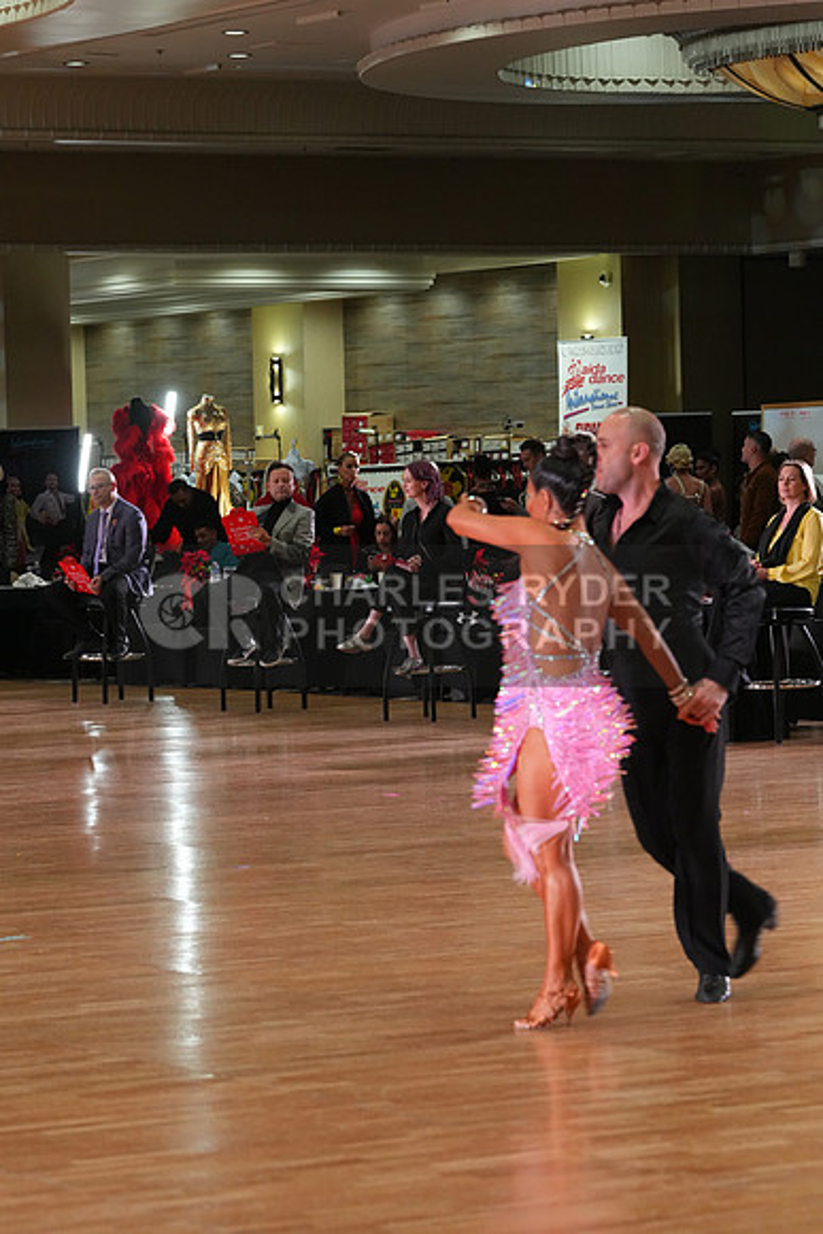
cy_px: 617
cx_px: 412
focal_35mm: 129
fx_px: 4421
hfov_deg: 10.6
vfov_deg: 15.9
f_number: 6.3
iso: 3200
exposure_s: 1/200
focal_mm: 129
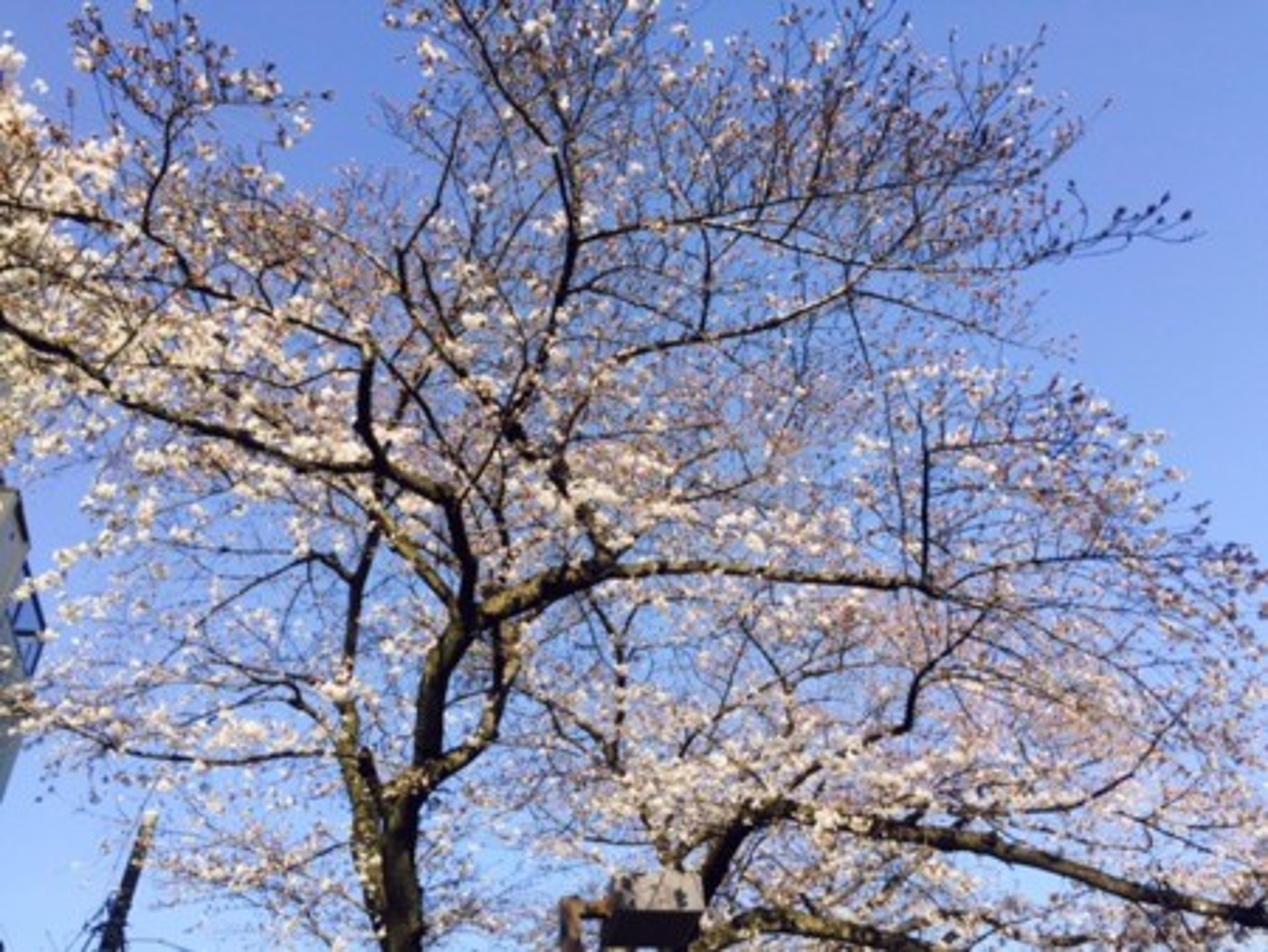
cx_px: 634
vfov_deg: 48.3
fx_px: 1063
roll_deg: +4.5
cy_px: 476
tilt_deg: +44.8
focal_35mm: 29
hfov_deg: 61.6
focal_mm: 4.15
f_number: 2.2
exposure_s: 1/989
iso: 32
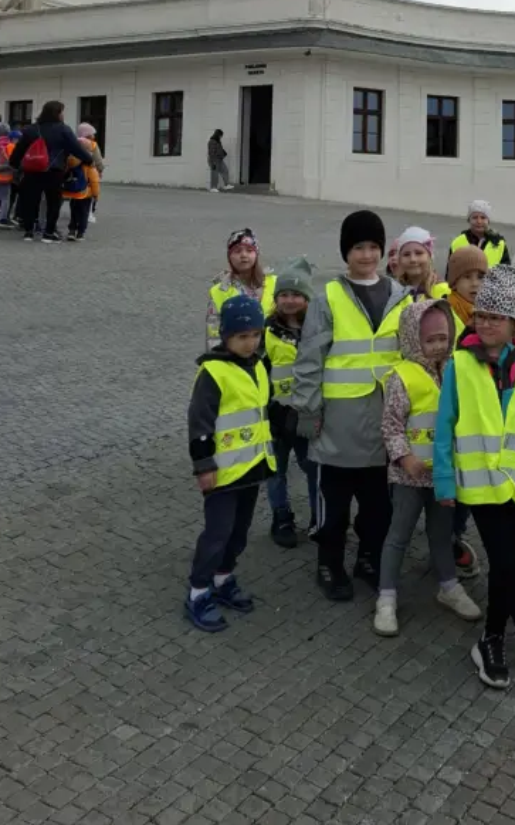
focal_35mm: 43
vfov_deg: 43.0
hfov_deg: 28.1
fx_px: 966
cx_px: 512
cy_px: 109
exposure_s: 1/2174
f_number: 1.8
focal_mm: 5.54
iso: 50
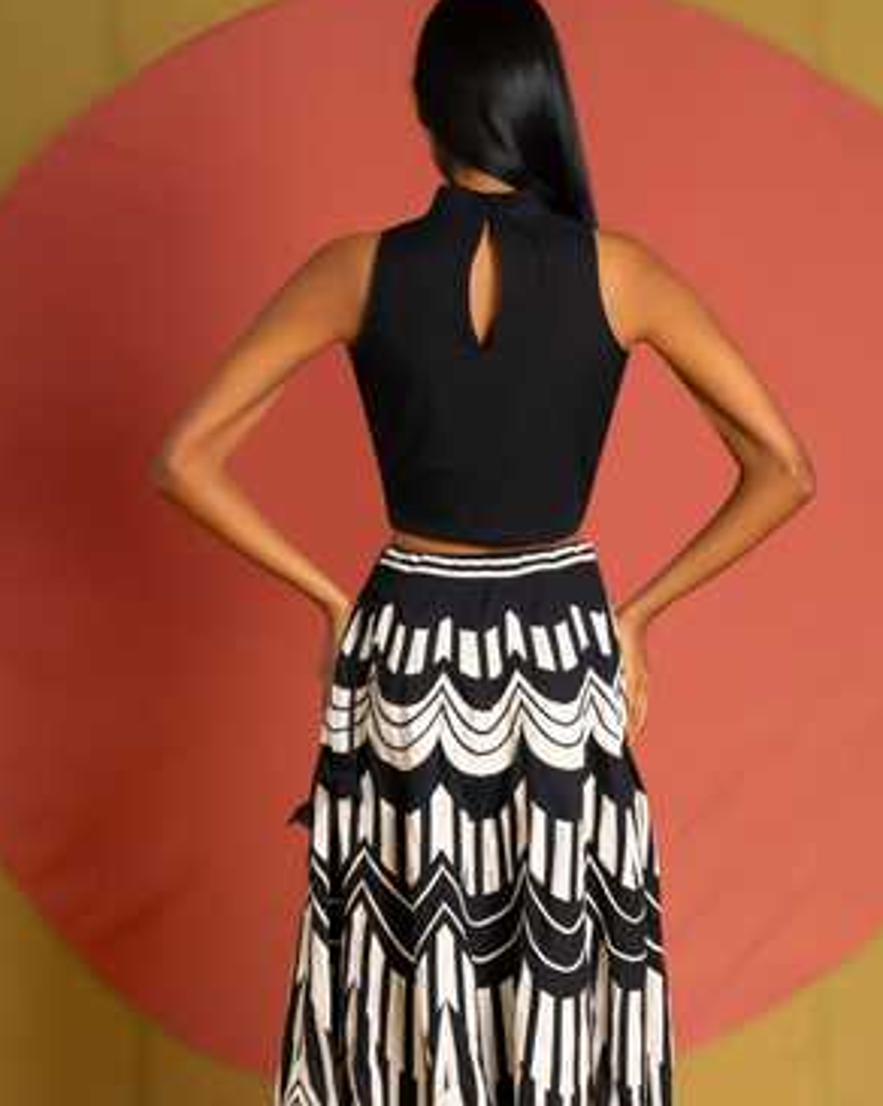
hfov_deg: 24.5
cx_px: 499
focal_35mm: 62
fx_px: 2029
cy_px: 718
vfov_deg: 30.3
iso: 800
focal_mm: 46
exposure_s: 1/125
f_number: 2.8
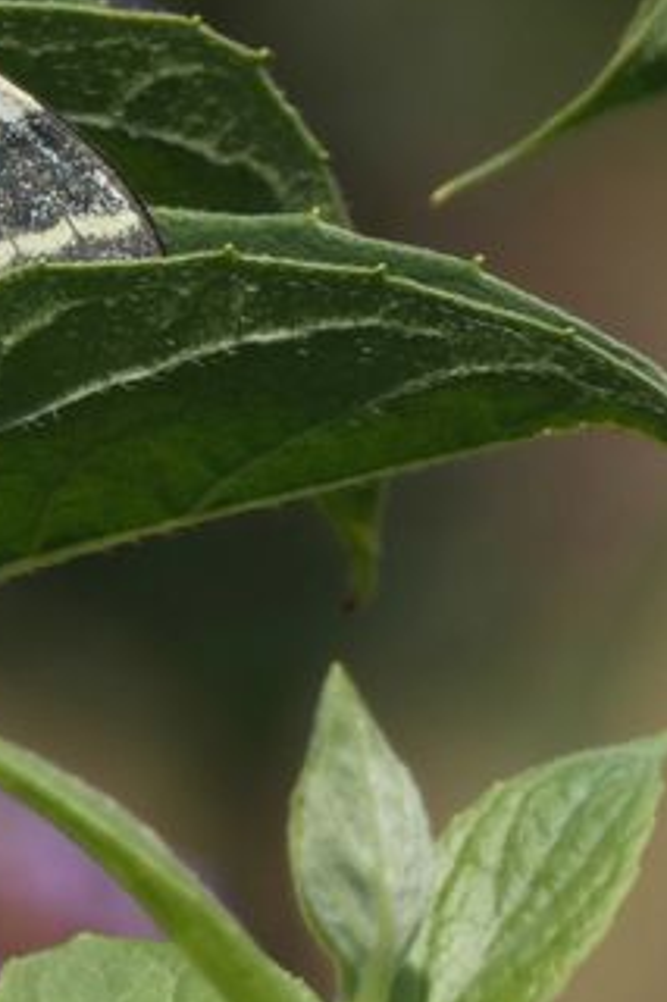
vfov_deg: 1.1
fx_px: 52496
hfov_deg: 0.7
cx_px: -665
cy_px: 191
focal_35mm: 1887
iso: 80
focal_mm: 121.9
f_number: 5.6
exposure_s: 1/200
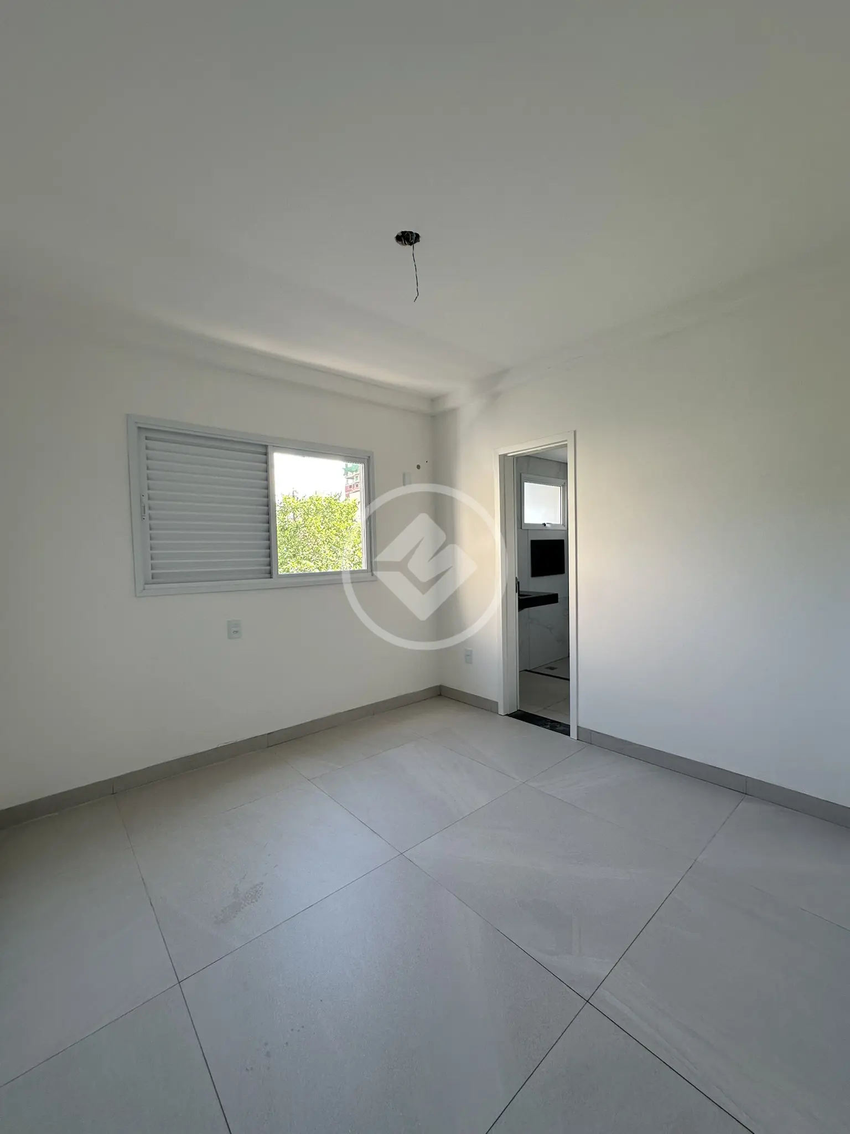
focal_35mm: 14
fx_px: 458
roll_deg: +1.0
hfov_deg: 85.7
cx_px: 425
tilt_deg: -1.8
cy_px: 567
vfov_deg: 102.1
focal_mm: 2.22
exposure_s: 1/99
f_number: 2.2
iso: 64
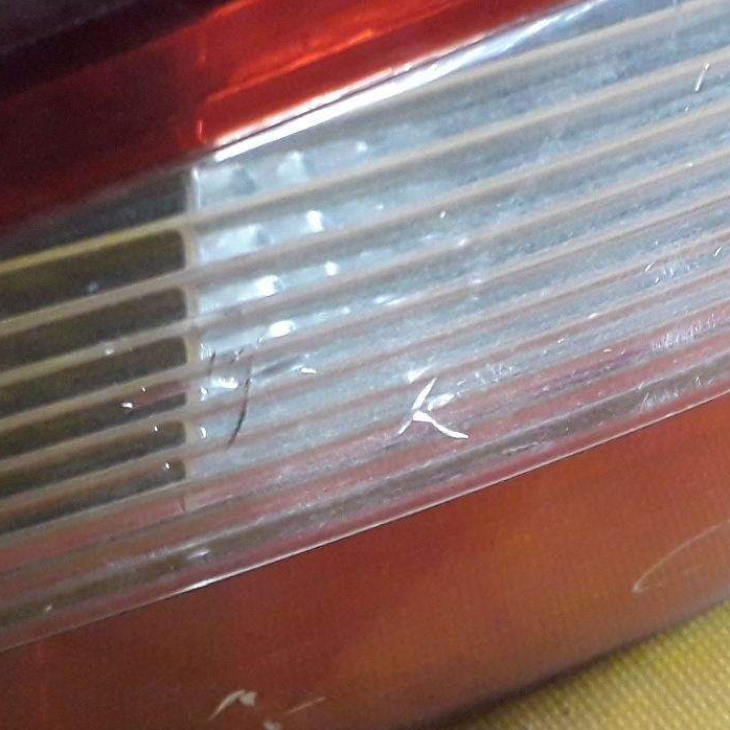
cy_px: 395
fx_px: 835
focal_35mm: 35
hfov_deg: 46.4
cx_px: 239
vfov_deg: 47.2
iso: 320
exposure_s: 1/25
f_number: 1.9
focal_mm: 3.6
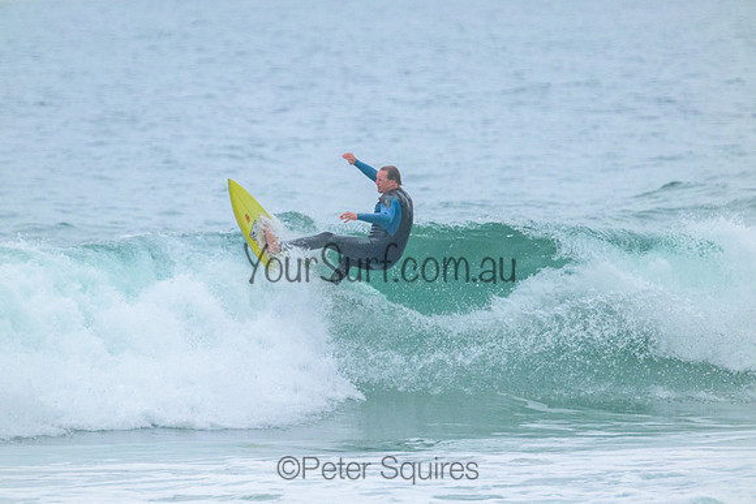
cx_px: 378
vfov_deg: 1.7
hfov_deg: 2.6
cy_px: 252
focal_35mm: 800
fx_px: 16803
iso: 5000
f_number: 11
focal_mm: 800
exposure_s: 1/1600
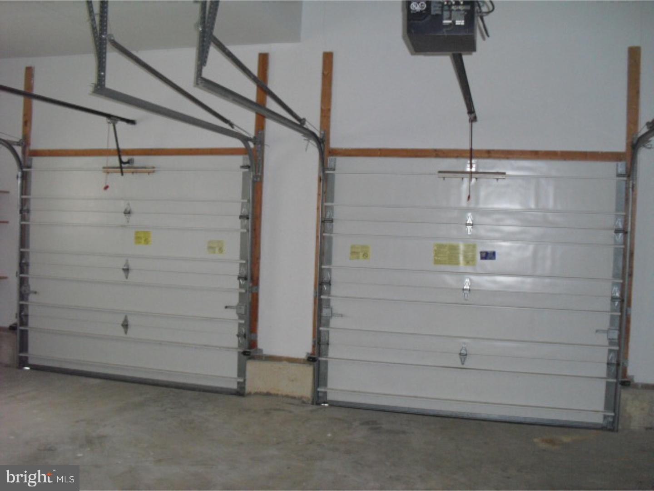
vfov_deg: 39.7
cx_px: 327
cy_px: 246
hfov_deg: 51.4
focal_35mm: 36
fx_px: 680
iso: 400
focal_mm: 6.3
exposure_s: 1/60
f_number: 3.1
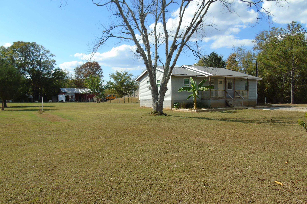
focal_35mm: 27
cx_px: 155
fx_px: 230
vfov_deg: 47.8
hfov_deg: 67.4
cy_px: 115
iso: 80
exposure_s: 1/800
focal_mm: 4.4
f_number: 3.4
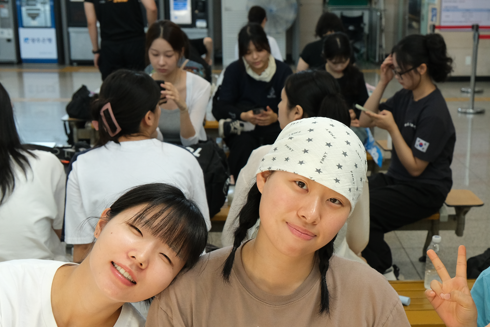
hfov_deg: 30.8
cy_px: 263
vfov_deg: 20.7
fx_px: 885
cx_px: 308
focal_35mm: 65
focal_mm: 24
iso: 1250
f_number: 4
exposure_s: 1/250
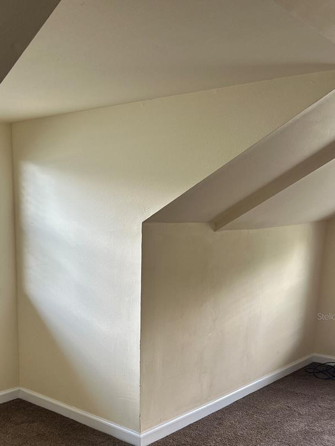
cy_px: 316
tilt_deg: -11.3
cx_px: 106
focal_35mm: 39
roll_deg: -0.4
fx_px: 503
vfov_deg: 46.7
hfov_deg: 36.4
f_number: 1.5
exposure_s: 1/120
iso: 100
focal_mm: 5.7
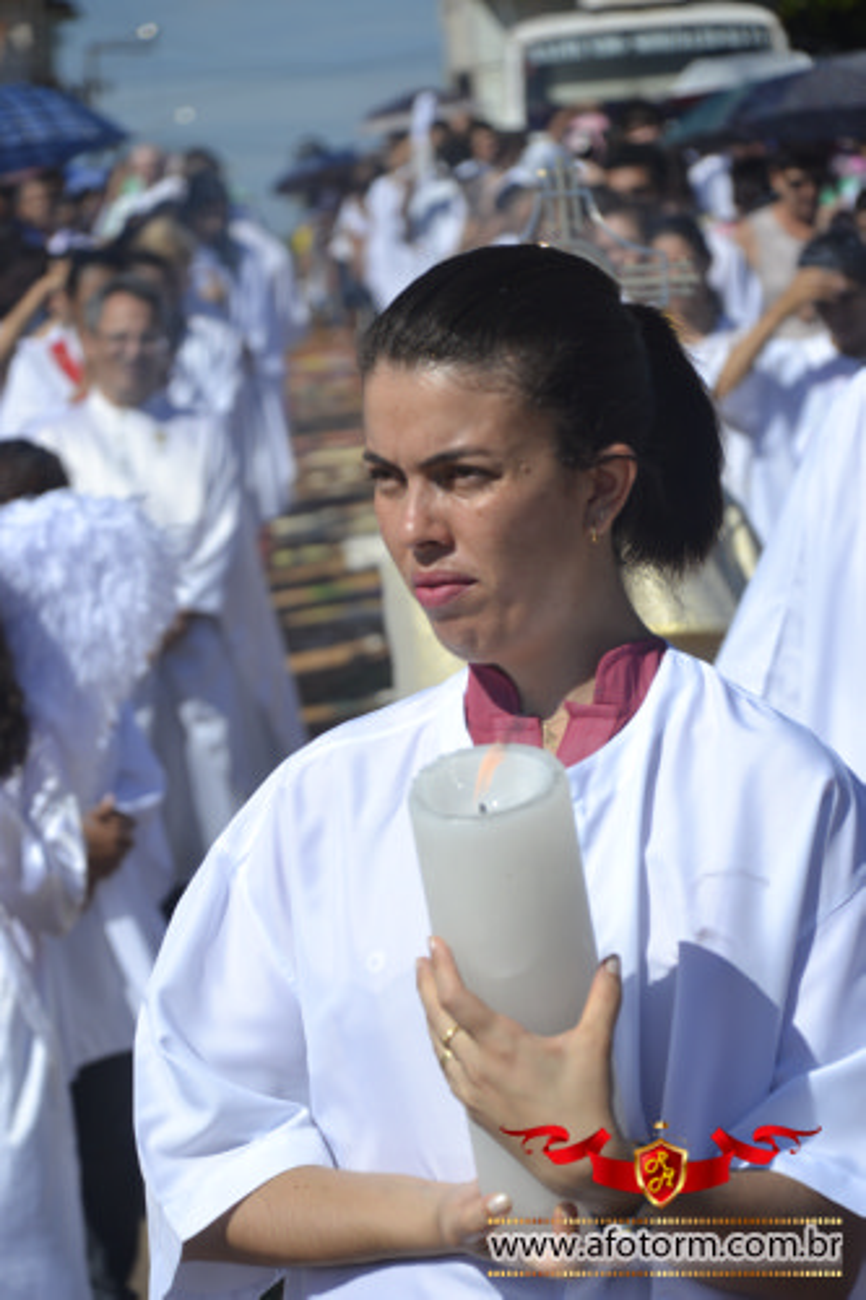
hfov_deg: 9.1
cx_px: 433
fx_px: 5416
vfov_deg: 13.7
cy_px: 650
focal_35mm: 150
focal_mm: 100
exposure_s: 1/640
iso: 100
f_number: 6.3
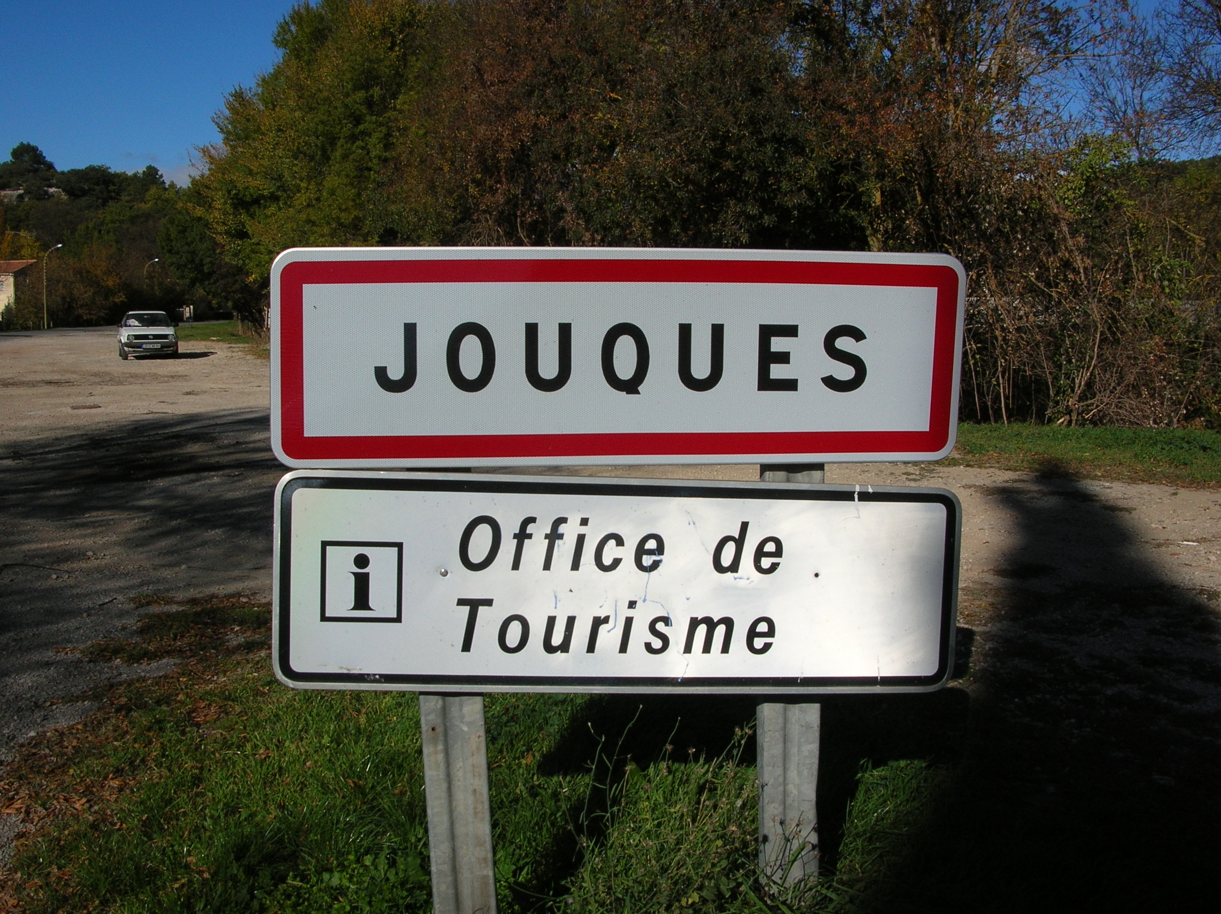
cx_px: 610
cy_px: 457
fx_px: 1234
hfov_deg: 52.7
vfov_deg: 40.6
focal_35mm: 35
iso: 50
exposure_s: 1/796
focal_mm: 5.8
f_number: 5.6
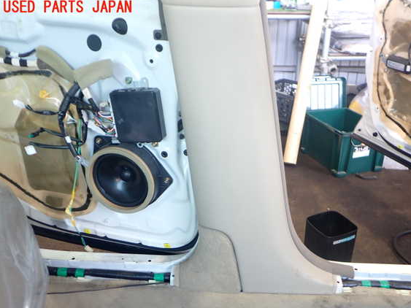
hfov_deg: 56.8
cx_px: 218
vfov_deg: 44.1
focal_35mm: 32
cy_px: 163
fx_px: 380
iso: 200
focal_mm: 5.4
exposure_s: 1/30
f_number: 2.3
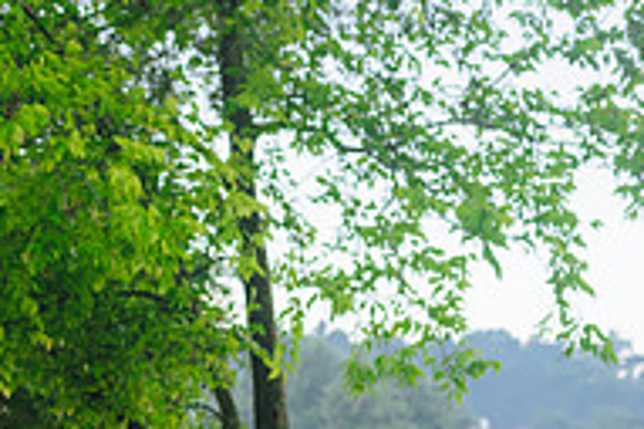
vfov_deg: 9.0
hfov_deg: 12.9
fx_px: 2717
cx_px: -273
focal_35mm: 152
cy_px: 437
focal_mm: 50
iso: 640
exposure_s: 1/250
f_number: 4
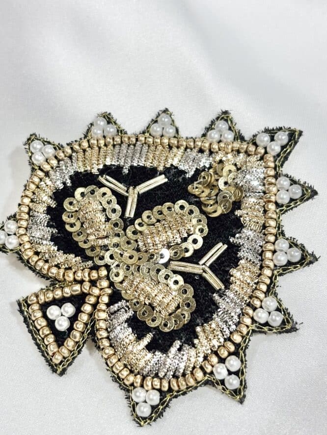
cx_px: 157
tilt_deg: -50.2
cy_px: 243
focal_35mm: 60
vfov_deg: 32.1
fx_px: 755
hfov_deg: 24.4
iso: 32
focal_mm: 5.96
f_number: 1.6
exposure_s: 1/173
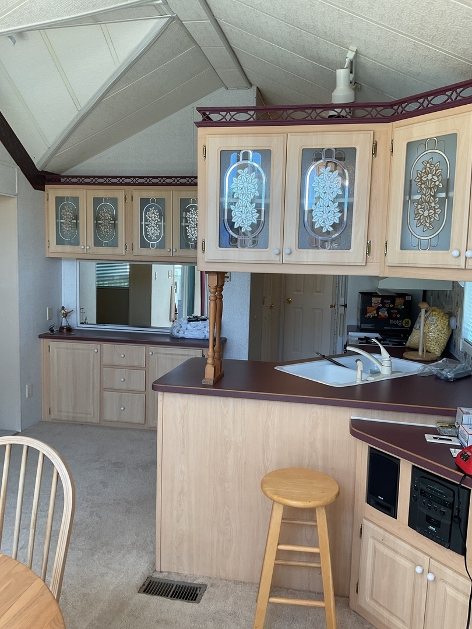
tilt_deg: -7.8
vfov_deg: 61.7
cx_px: 236
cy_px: 314
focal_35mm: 29
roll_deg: -1.3
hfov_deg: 48.2
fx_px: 527
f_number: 1.8
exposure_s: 1/120
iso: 50
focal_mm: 3
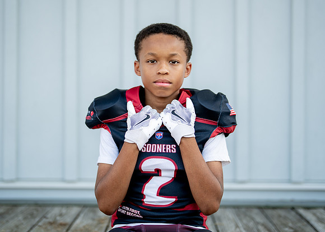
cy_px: 104
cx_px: 163
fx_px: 544
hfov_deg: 33.3
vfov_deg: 24.1
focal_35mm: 59
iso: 160
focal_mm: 50
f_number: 1.2
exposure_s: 1/1600
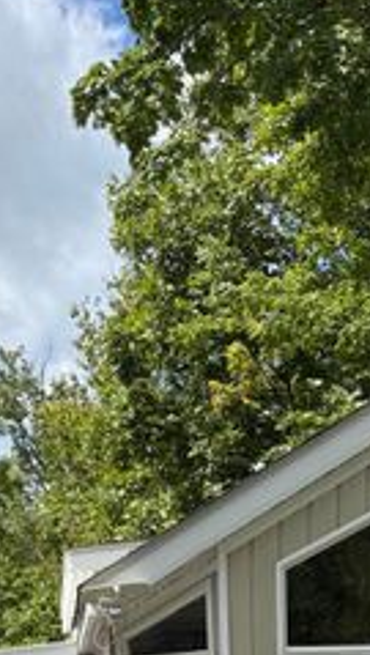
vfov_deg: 24.7
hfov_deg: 15.3
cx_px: 192
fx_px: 1374
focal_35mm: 79
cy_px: 747
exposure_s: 1/2865
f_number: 1.6
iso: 50
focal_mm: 5.96
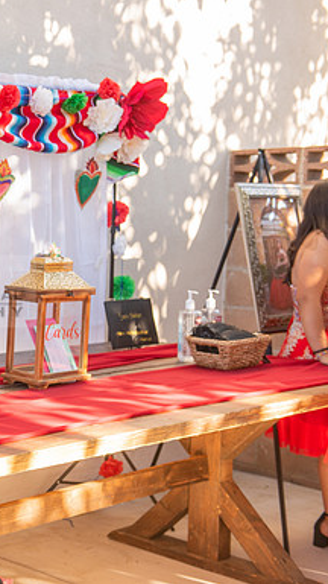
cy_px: 291
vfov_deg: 27.9
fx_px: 1175
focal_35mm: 76
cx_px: -93
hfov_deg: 15.2
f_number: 5
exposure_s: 1/200
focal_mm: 48
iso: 400
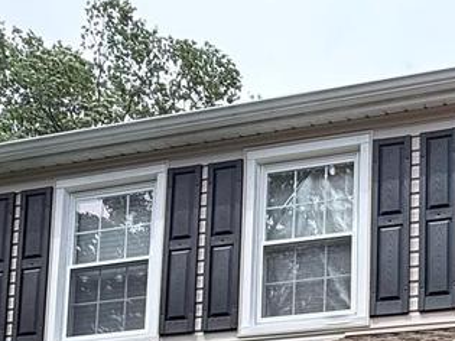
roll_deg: +0.1
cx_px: 472
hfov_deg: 28.1
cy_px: 540
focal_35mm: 64
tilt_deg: +6.7
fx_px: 841
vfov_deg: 19.4
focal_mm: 2.22
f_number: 2.2
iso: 50
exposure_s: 1/942
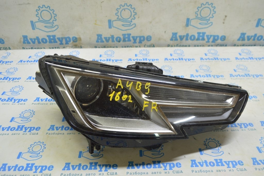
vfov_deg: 41.6
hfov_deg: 59.5
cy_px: 88
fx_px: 231
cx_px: 132
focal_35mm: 32
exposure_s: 1/20
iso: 400
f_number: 5.6
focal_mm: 21
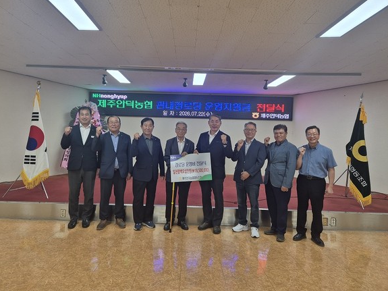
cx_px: 190
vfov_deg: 56.8
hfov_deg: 71.6
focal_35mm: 24
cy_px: 140
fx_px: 269
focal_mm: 5.4
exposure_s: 1/120
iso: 80
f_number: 1.8
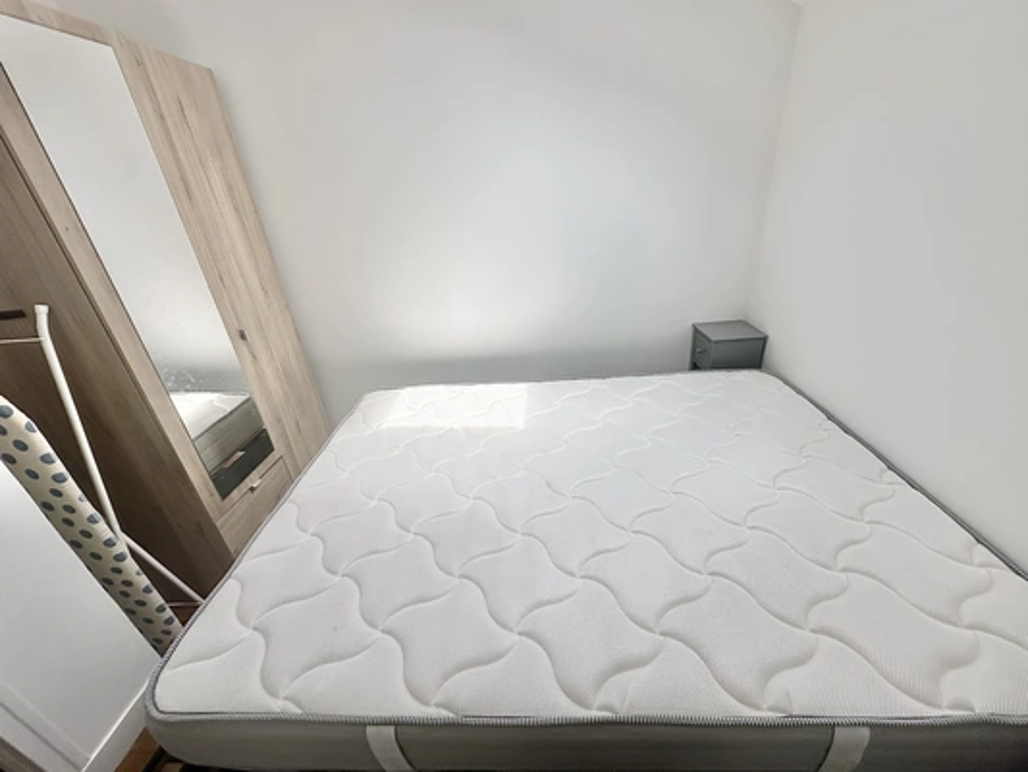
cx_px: 514
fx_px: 416
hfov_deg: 102.1
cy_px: 386
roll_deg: +5.3
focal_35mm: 14
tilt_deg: -26.0
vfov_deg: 85.7
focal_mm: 2.22
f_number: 2.2
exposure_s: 1/282
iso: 40
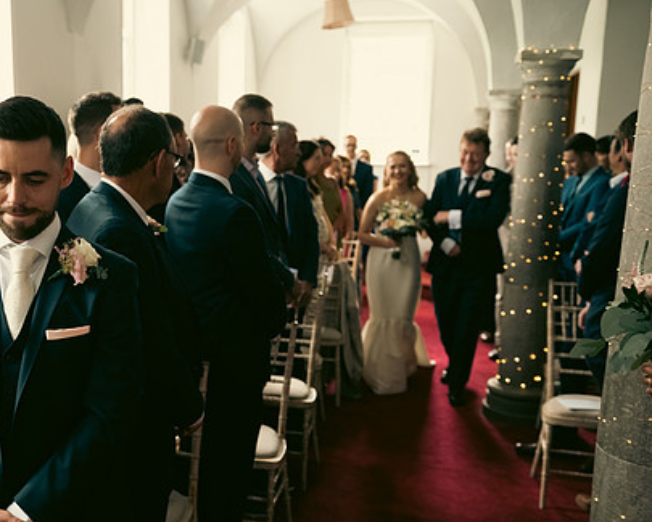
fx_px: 830
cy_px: 304
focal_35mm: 43
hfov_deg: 42.1
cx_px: 201
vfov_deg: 34.8
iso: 800
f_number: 3.5
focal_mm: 32
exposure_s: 1/160
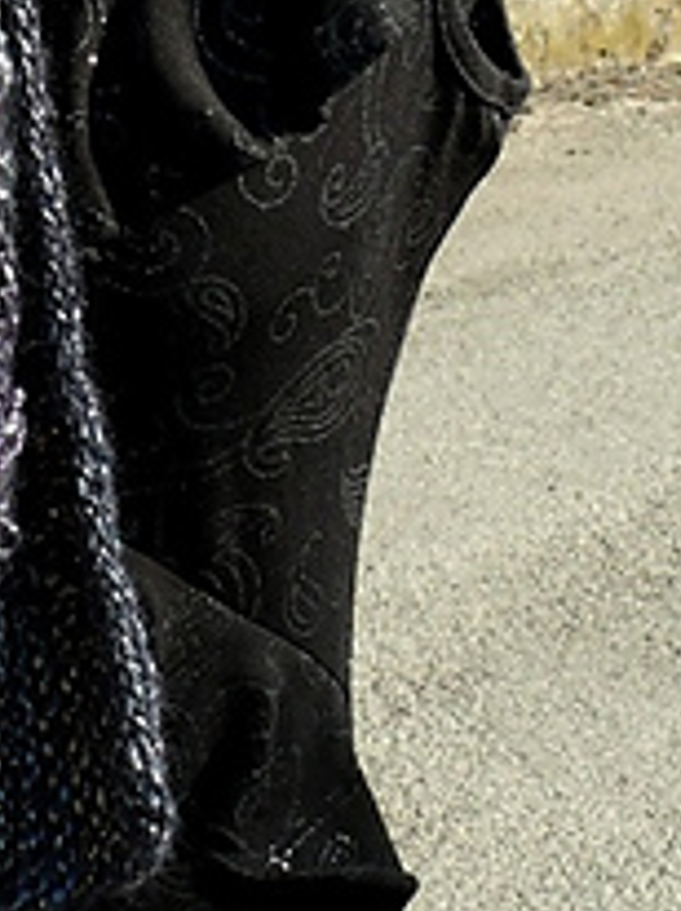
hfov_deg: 13.2
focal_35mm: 109
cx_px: -124
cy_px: -93
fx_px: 2865
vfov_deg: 17.5
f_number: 4.5
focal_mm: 7.4
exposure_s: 1/250
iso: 100
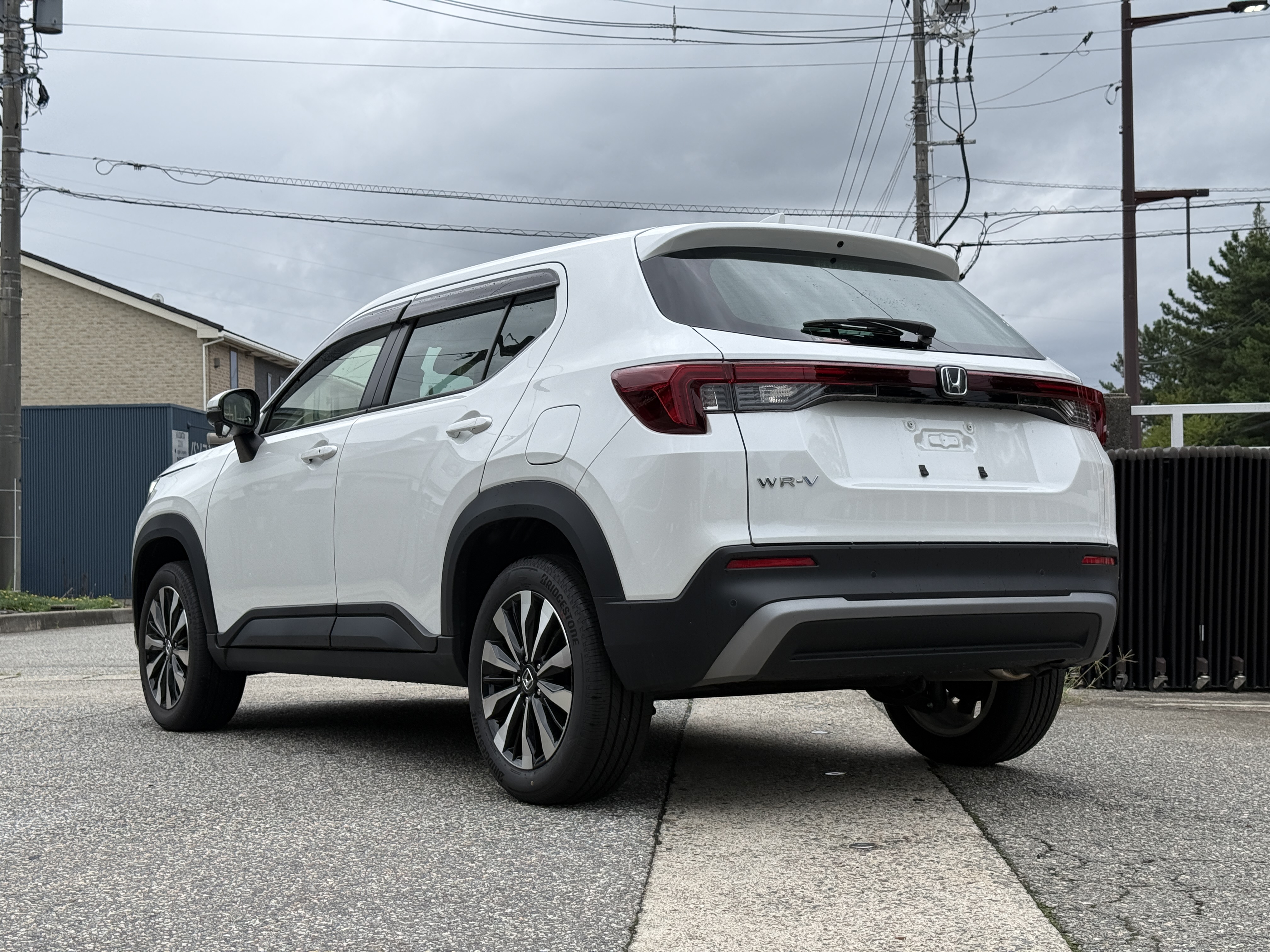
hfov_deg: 39.7
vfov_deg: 30.3
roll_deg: +0.8
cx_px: 635
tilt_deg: +1.9
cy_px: 476
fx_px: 1761
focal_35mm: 48
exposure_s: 1/740
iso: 80
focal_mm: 6.76
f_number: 1.78
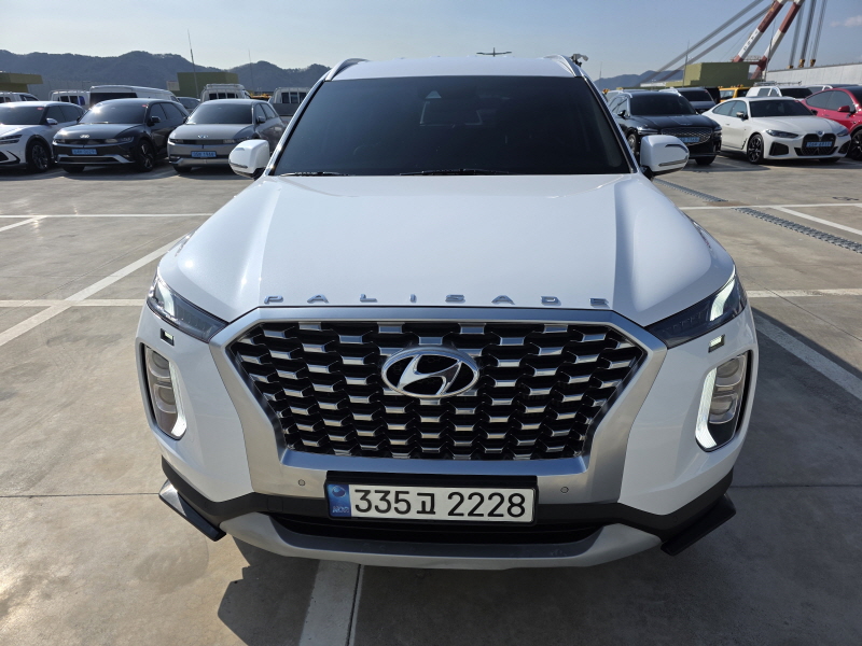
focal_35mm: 23
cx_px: 431
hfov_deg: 73.9
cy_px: 323
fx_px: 573
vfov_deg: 58.9
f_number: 1.7
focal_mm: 6.3
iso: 64
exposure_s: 1/7944
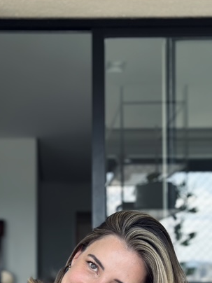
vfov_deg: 25.3
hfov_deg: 19.3
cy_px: 221
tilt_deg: +4.3
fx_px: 621
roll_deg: +0.0
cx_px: 60
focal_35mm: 76
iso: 80
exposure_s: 1/571
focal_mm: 6.86
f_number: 1.78
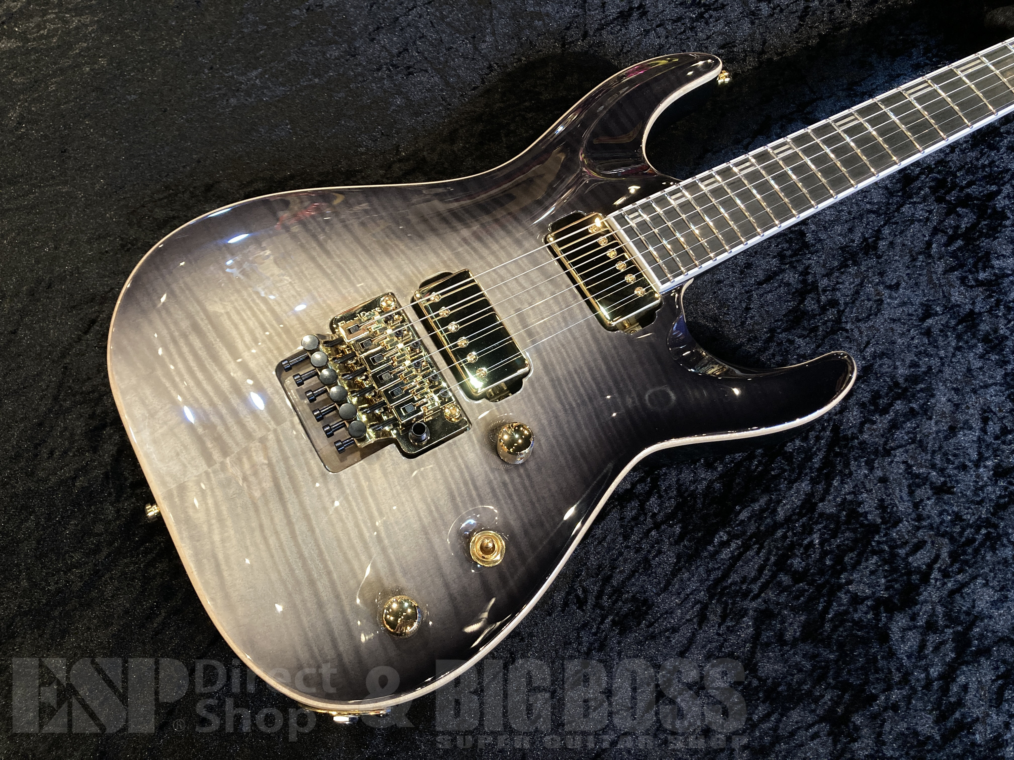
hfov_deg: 63.4
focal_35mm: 28
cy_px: 380
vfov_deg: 49.7
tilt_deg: -63.9
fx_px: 820
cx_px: 507
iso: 200
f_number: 1.8
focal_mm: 3.99
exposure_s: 1/60
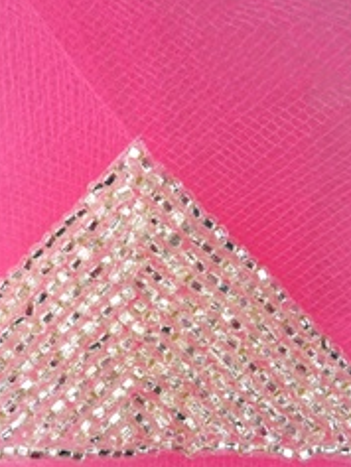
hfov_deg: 27.4
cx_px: 129
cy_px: 379
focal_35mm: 53
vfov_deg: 34.9
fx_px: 716
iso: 80
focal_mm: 4.9
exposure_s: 1/350
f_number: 3.5
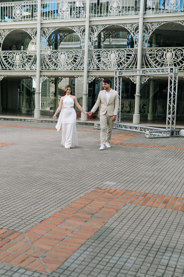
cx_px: 92
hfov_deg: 29.9
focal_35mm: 45
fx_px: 345
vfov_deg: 43.6
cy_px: 138
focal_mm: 30
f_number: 2.5
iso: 100
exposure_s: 1/250
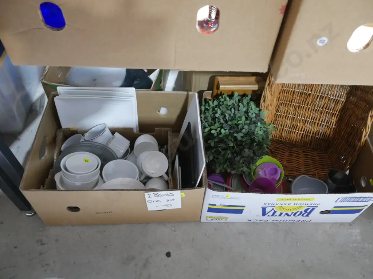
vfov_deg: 49.7
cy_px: 140
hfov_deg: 63.4
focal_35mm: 28
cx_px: 186
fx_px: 302
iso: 3200
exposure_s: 1/40
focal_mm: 14
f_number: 5.6
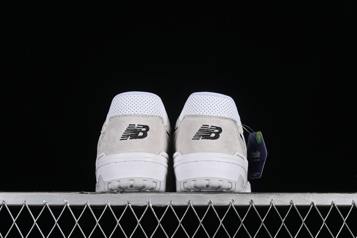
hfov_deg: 27.0
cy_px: 119
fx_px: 744
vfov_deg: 18.2
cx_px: 178
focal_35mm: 75
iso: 160
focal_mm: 50
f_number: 8
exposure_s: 1/80
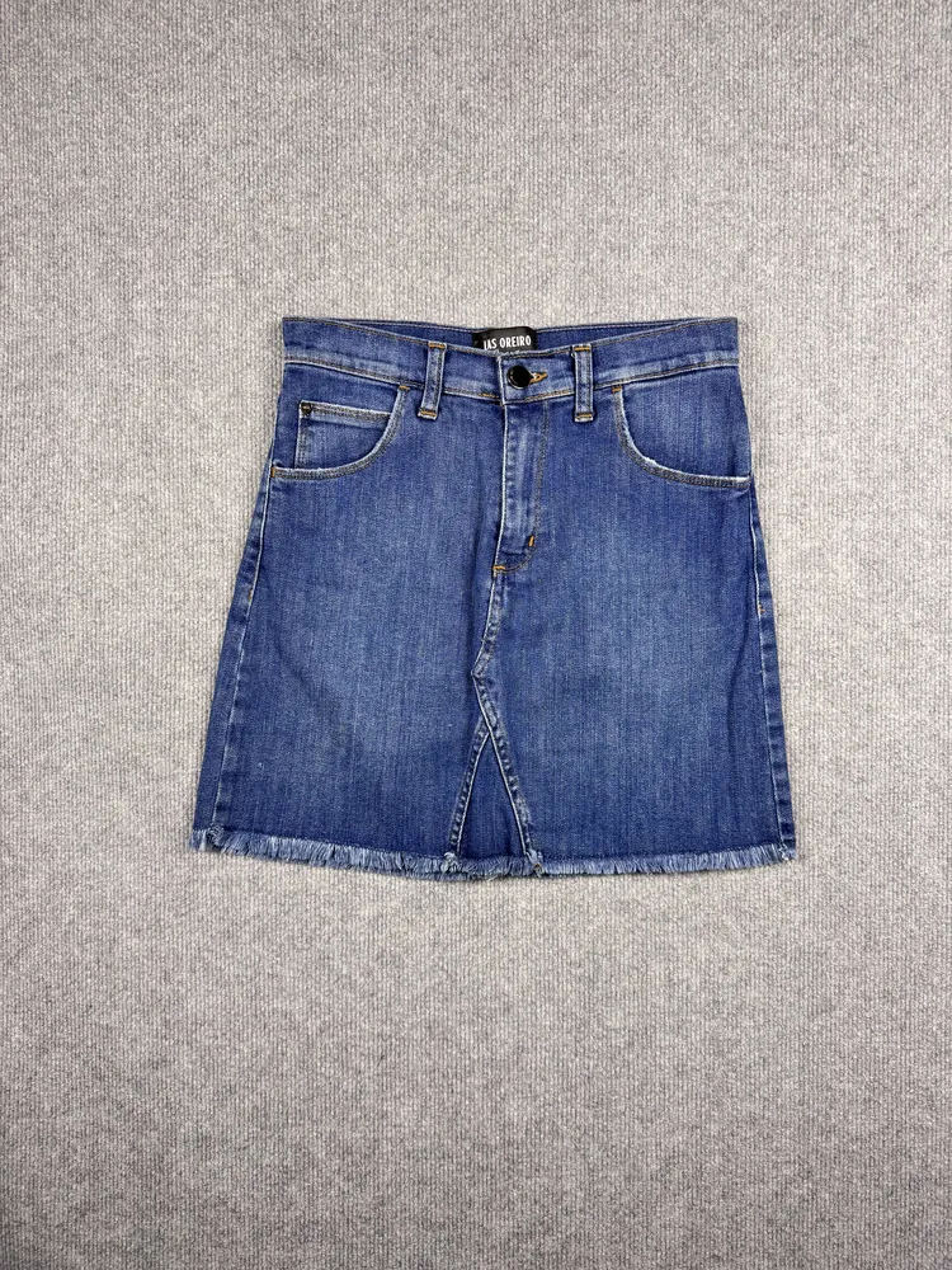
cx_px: 476
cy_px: 635
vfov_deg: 71.6
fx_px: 880
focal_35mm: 24
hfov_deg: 56.8
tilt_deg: -62.2
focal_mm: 6.76
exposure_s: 1/193
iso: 80
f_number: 1.78
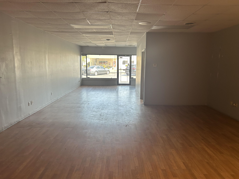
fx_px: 180
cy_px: 90
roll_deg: +0.0
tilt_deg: -8.7
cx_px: 120
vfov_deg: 53.1
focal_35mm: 26
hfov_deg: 67.3
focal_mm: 5.7
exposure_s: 1/120
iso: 64
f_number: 1.5
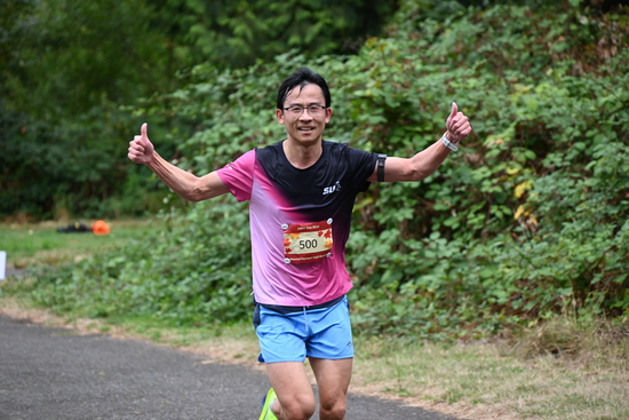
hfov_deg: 10.3
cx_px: 314
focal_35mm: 200
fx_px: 3495
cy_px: 210
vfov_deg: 6.9
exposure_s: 1/250
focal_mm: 200
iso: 560
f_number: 6.3
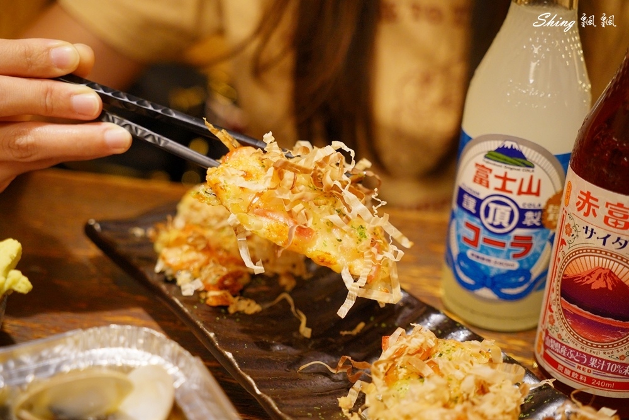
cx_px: 314
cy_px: 210
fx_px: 856
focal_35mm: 49
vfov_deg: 27.5
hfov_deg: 40.3
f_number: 4
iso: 1600
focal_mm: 49
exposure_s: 1/25
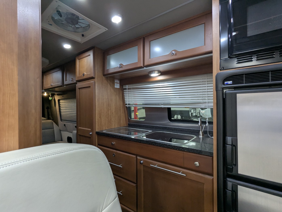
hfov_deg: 94.4
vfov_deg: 78.2
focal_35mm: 16
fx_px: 131
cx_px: 141
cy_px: 106
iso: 194
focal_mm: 2.35
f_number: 2.2
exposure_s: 1/49.5
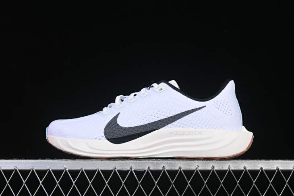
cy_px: 98
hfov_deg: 27.0
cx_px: 147
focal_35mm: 75
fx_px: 612
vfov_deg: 18.2
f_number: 8
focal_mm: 50
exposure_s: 1/100
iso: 160
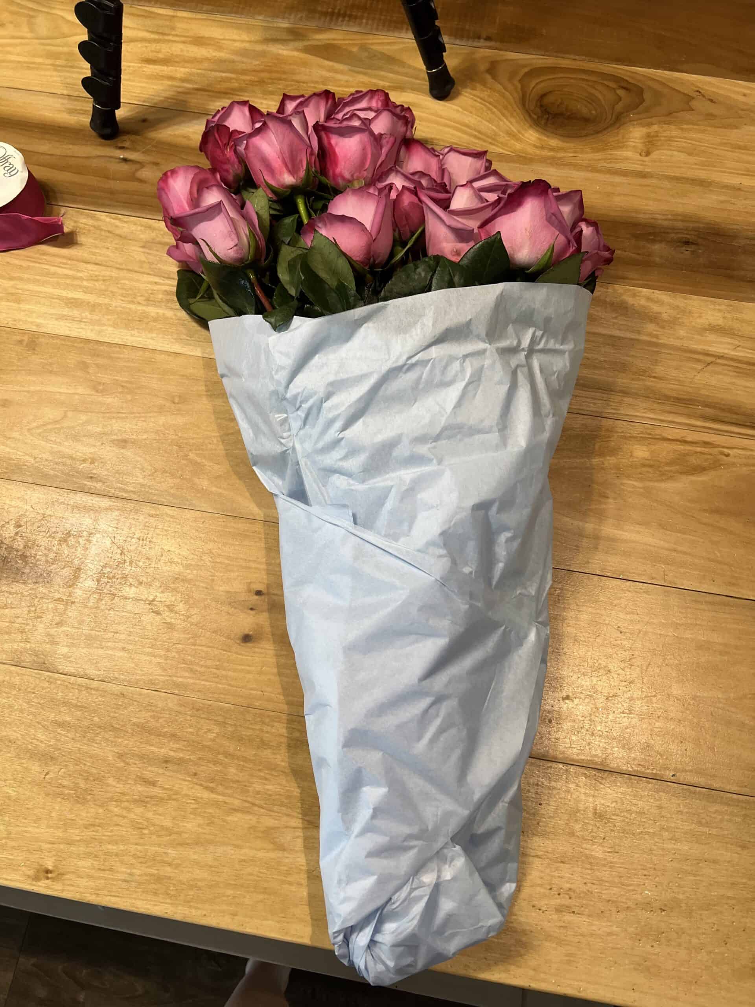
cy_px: 504
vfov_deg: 67.3
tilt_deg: -67.3
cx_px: 378
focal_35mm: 26
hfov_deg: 53.1
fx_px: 756
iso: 125
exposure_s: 1/120
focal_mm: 5.7
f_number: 1.5
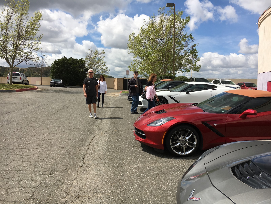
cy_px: 102
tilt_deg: -3.2
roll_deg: +1.0
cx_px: 136
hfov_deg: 61.7
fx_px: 227
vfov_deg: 48.2
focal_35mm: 29
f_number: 2.2
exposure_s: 1/2849
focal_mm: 4.15
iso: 25
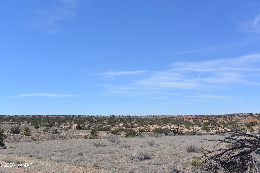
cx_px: 130
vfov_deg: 33.4
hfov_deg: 48.4
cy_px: 86
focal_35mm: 40
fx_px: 289
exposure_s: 1/250
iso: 100
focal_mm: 40
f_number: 8
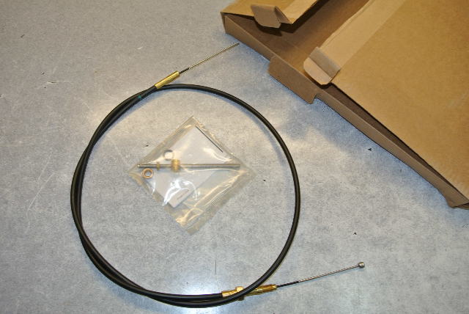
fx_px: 391
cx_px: 234
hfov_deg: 61.9
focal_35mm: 30
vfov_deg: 43.7
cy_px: 157
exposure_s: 1/60
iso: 200
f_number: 4
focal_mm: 11.4
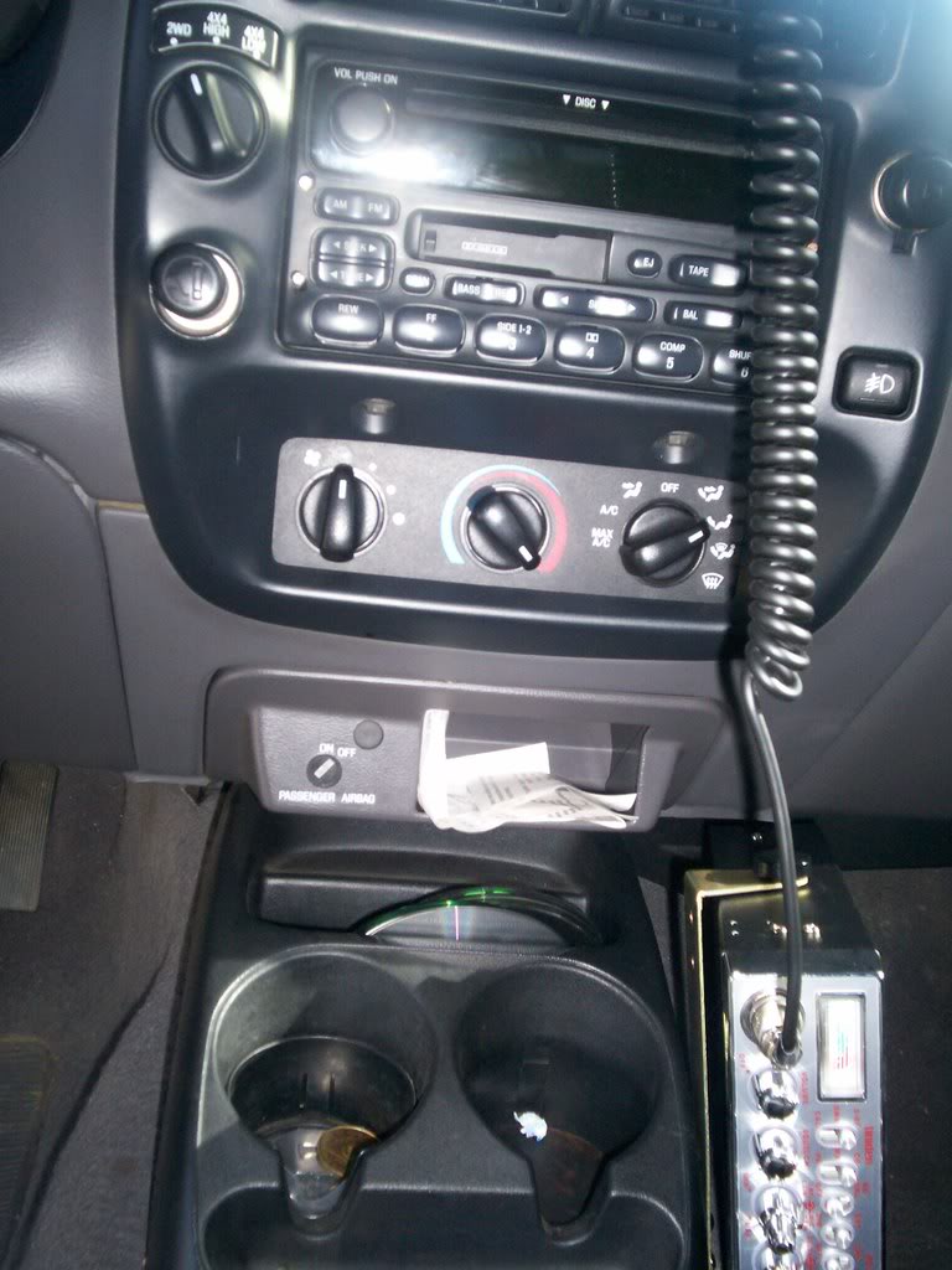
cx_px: 476
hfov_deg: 39.7
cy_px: 635
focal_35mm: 36
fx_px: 1320
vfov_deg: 51.4
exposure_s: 1/64
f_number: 4.5
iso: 140
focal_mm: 5.9
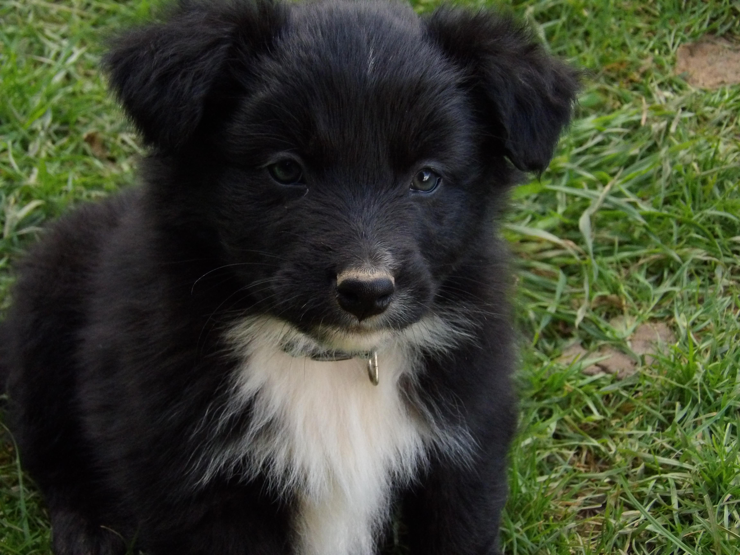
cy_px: 278
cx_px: 370
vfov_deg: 14.5
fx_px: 2180
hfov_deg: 19.3
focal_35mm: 102
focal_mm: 18.2
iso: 800
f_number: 4.2
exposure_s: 1/400
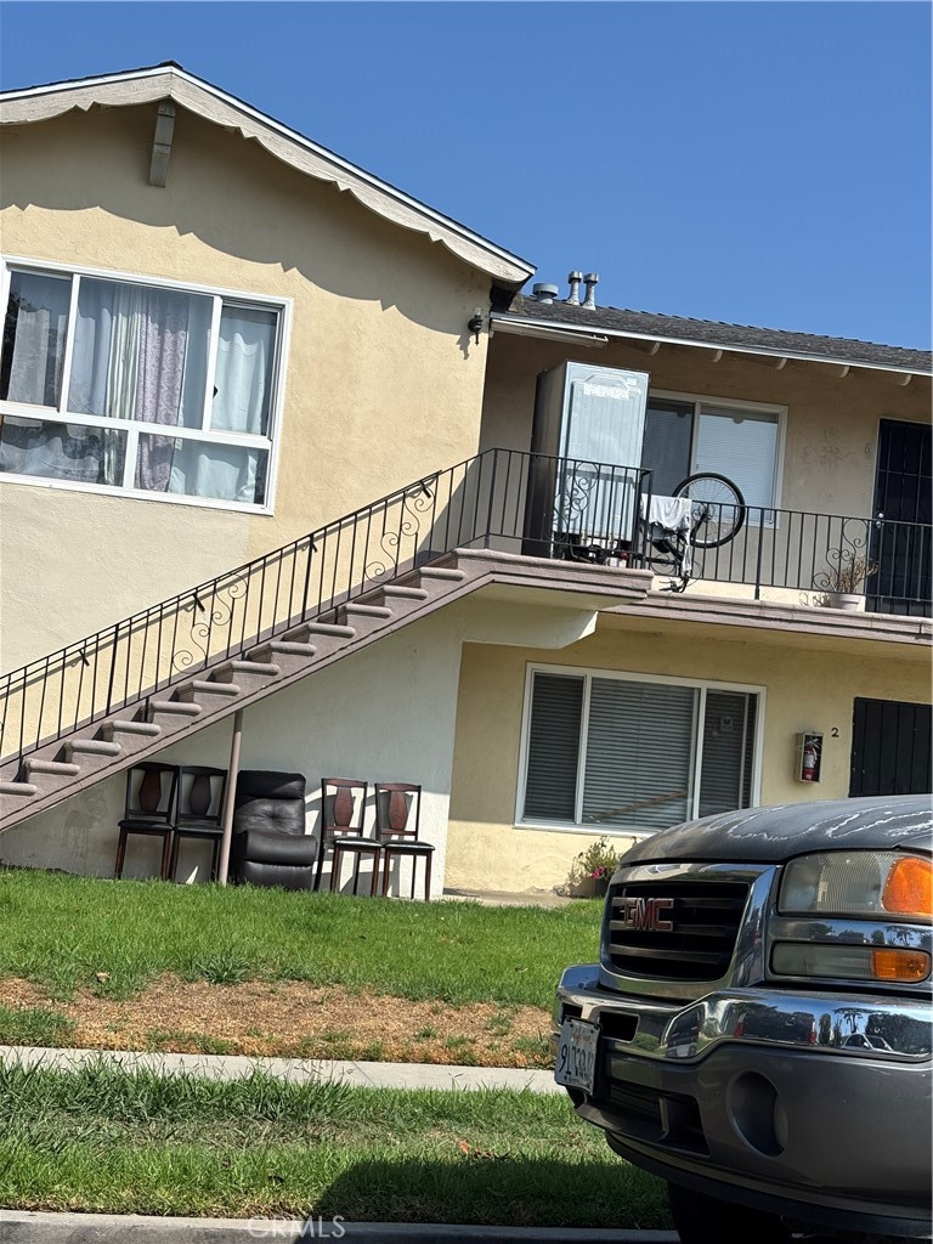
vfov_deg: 36.8
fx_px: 1869
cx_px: 466
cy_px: 622
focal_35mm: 52
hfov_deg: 28.0
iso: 40
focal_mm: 5.96
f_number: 1.6
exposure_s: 1/3937
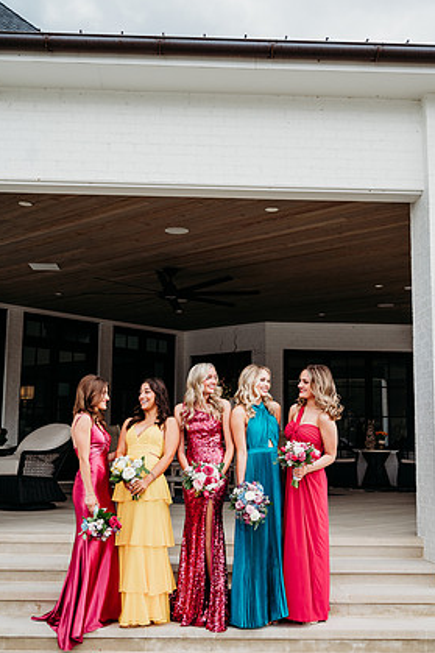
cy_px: 321
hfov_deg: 31.2
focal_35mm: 43
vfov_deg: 45.4
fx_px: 780
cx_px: 212
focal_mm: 40
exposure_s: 1/320
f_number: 4
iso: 250
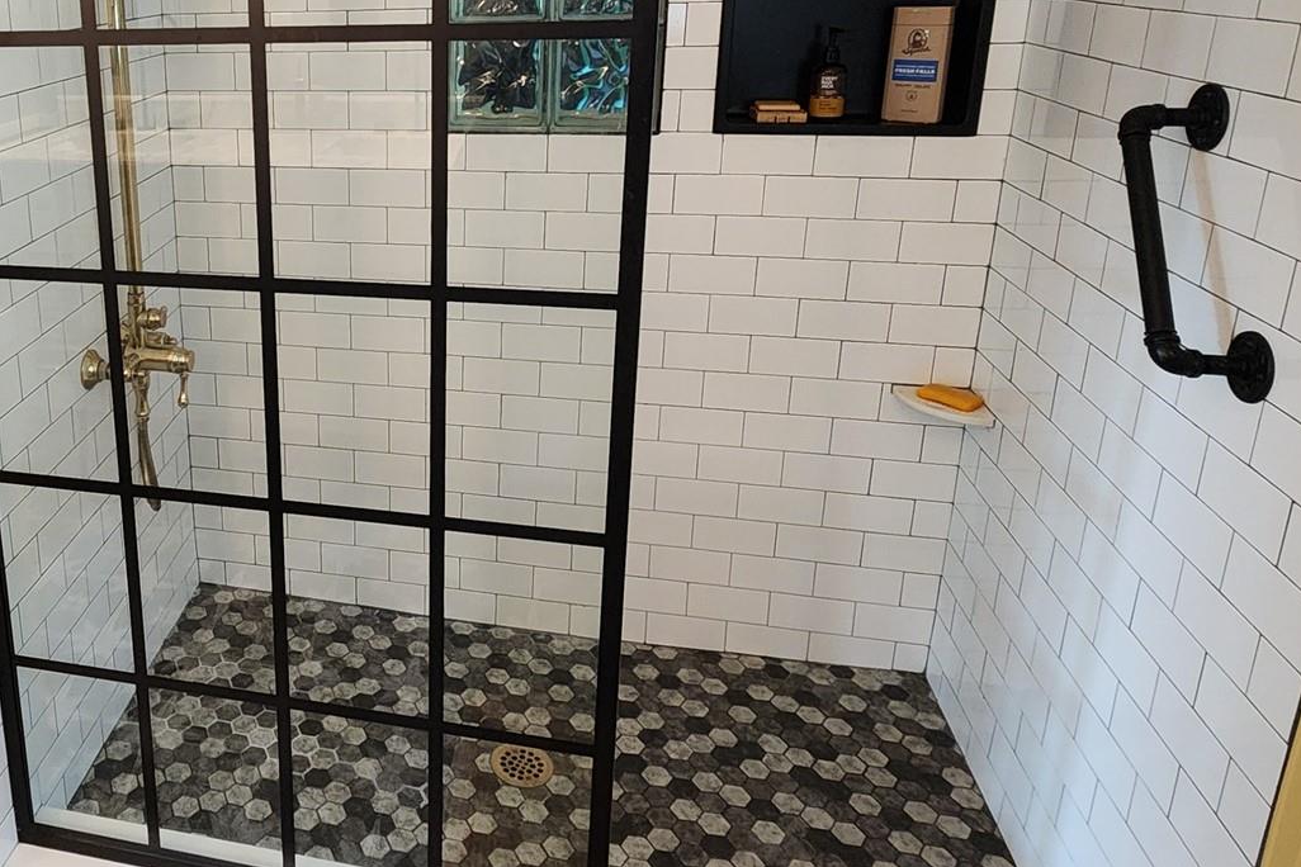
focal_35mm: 27
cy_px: 241
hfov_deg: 62.4
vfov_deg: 46.6
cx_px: 283
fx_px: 976
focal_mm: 2.2
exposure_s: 1/30
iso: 640
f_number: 2.2
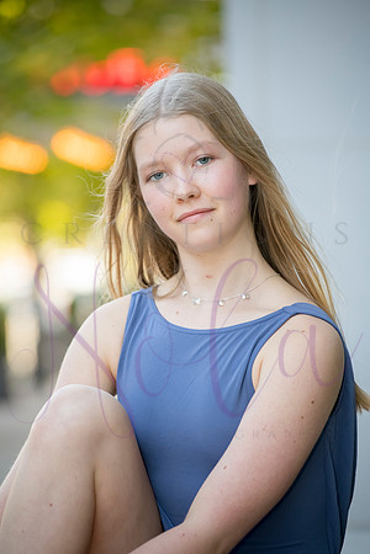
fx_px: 2389
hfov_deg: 8.9
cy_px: 277
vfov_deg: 13.2
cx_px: 185
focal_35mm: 155
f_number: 4.5
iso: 800
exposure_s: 1/400
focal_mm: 155
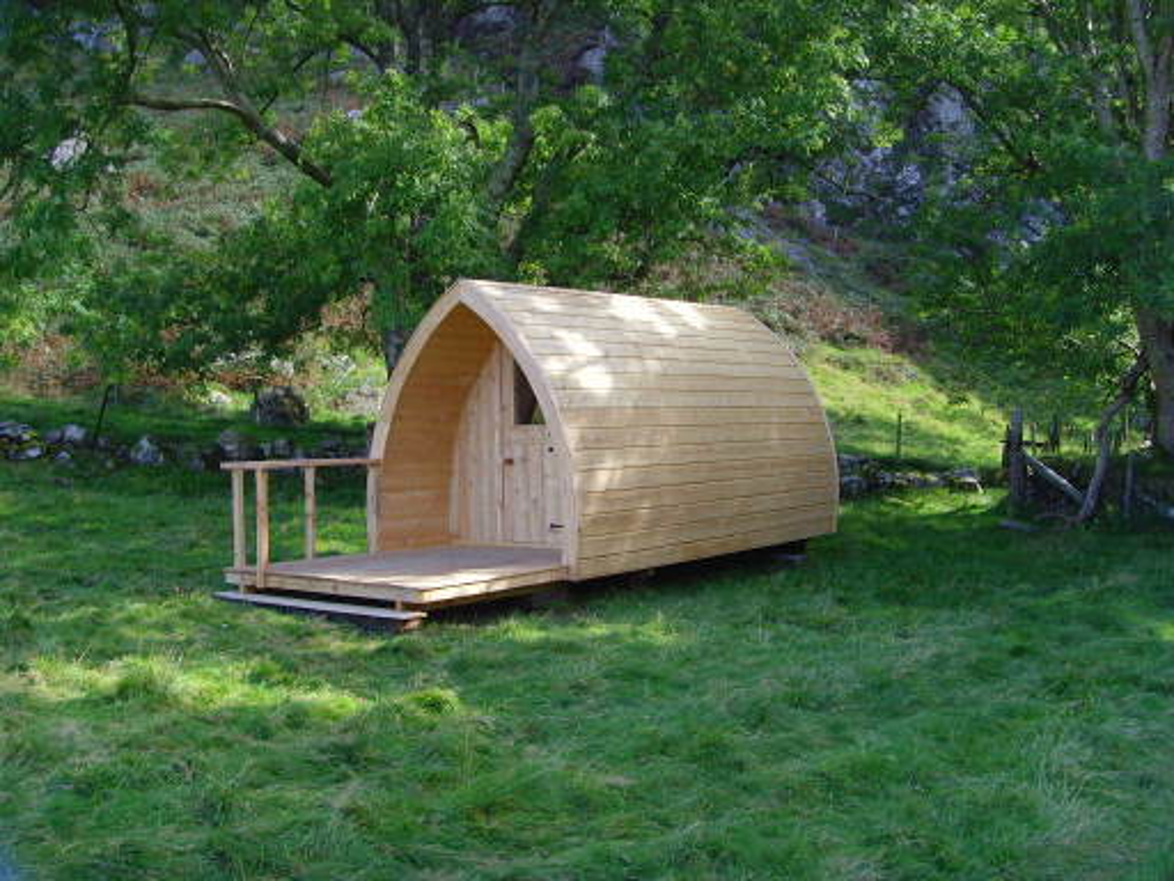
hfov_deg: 47.9
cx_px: 587
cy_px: 440
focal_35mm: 39
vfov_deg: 36.8
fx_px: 1323
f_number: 3.5
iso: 80
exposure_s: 1/180
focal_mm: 6.6
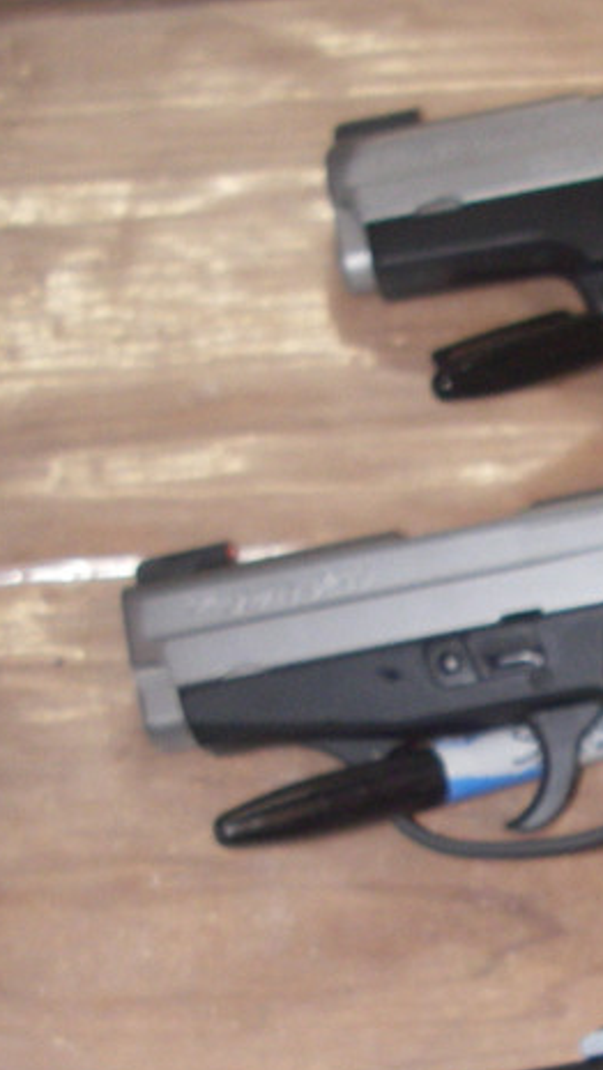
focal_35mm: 95
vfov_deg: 22.1
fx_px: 2697
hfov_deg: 12.6
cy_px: 900
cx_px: 590
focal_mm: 6.3
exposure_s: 1/40
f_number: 3.3
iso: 160
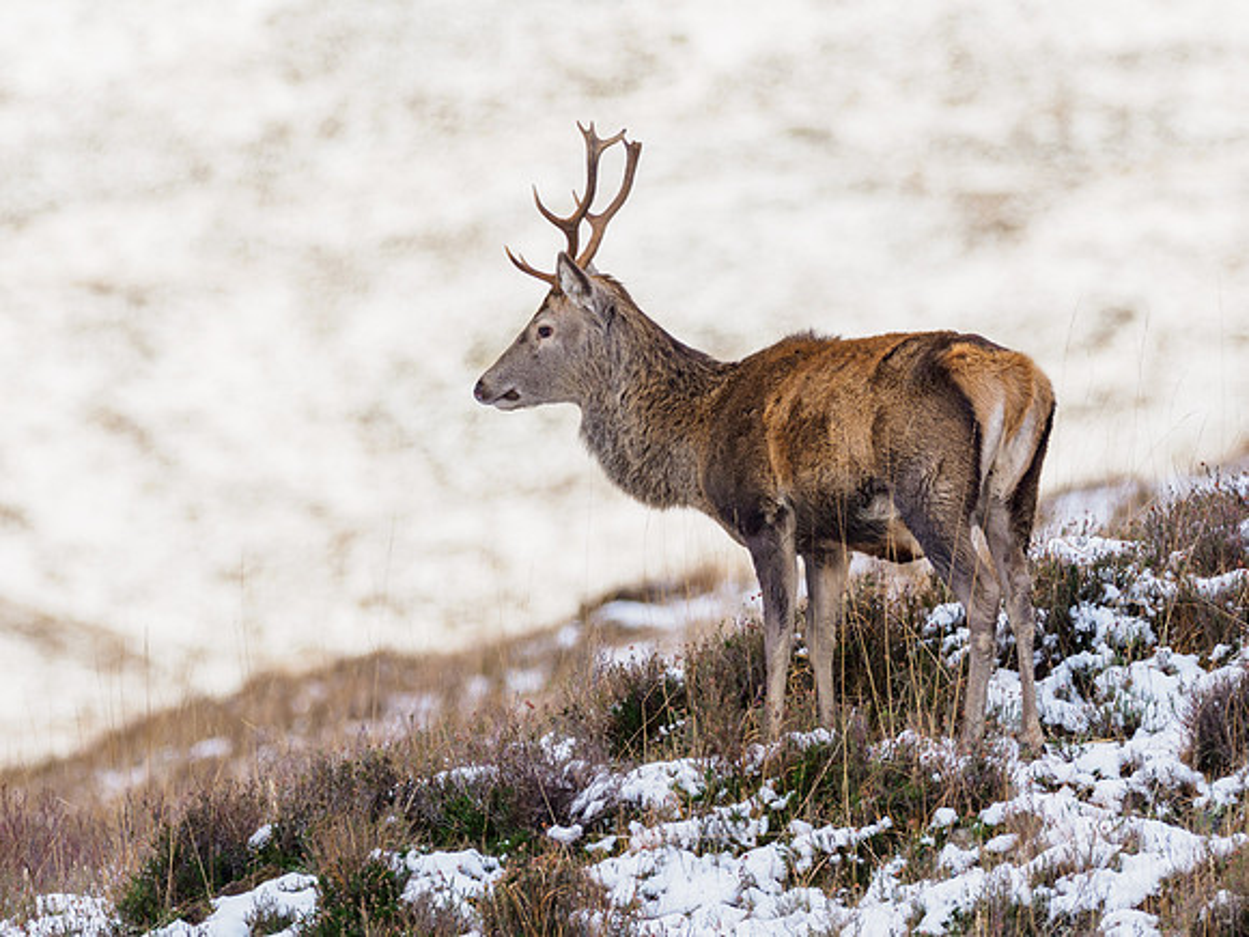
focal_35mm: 779
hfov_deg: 2.5
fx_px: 28104
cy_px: 330
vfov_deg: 1.9
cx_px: 575
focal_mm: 300
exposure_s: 1/640
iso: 320
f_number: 4.5
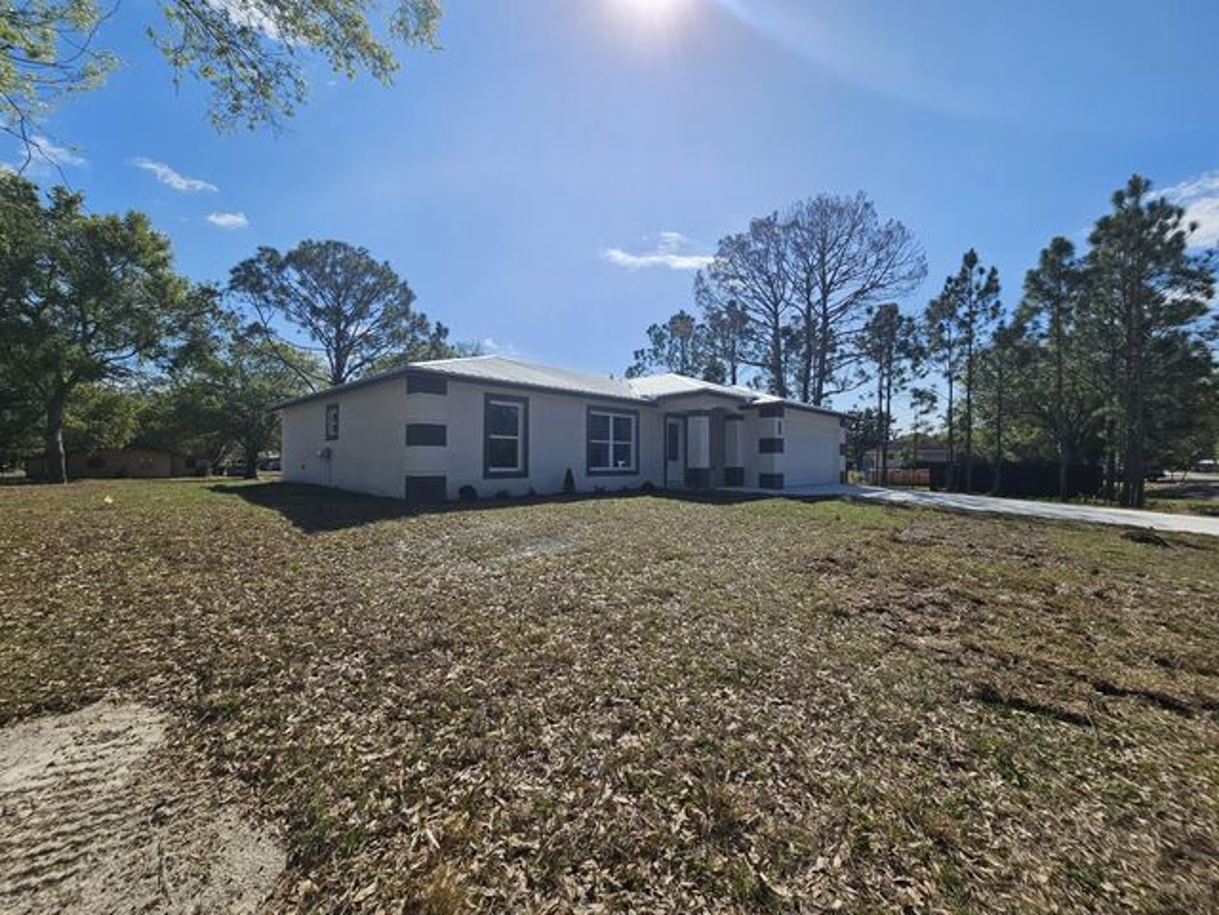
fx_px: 458
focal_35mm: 13
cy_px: 458
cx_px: 610
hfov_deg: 106.2
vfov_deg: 89.9
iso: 50
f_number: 2.2
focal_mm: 2.2
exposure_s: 1/3589
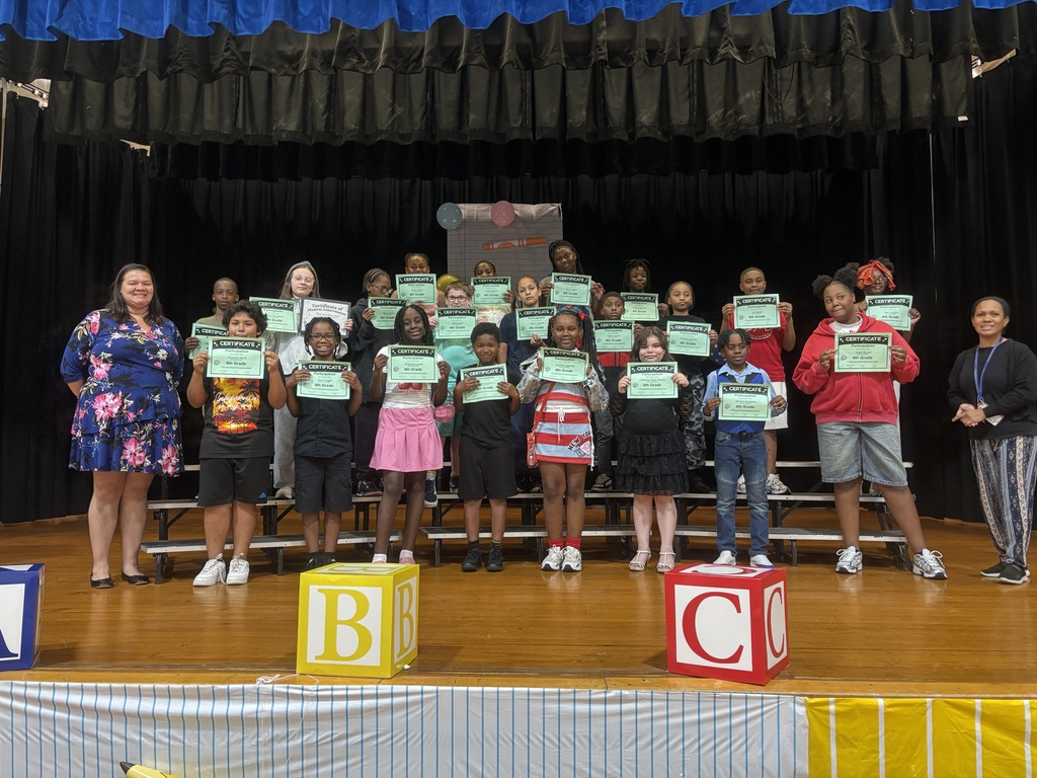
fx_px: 779
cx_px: 518
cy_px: 389
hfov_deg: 67.3
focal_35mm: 26
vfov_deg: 53.1
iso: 200
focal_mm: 5.96
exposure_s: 1/60
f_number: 1.6
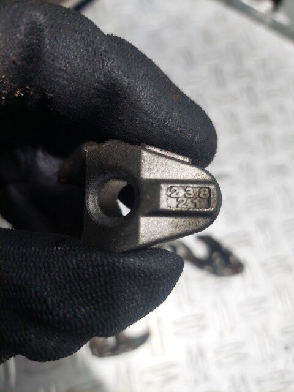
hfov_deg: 54.9
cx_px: 147
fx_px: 283
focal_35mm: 25
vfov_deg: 69.4
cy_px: 196
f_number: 1.8
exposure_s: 1/100
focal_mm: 5.23
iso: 160
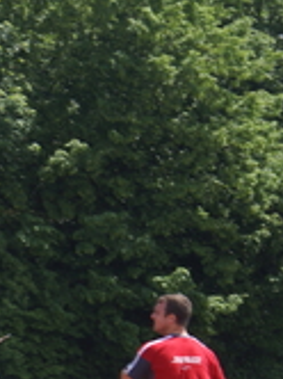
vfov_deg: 6.0
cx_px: 14
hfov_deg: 4.5
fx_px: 3596
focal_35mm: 329
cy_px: 252
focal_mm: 70
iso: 100
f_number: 5.6
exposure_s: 1/250
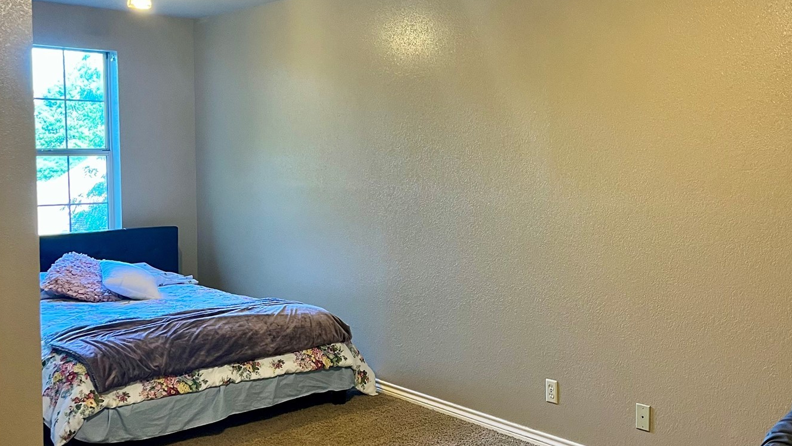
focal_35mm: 41
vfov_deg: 29.0
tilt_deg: -3.1
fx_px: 861
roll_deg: -0.5
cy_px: 207
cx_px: 425
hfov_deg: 49.4
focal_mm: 5.1
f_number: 1.6
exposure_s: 1/60
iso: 160
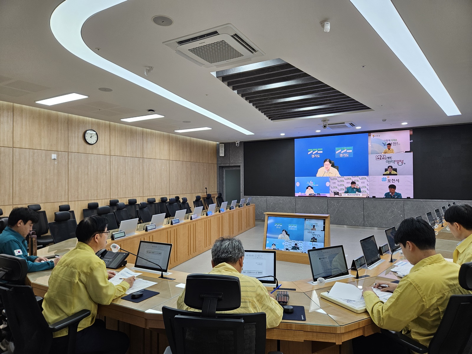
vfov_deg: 58.9
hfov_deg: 73.9
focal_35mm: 23
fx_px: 314
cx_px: 236
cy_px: 177
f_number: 1.8
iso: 125
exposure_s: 1/120
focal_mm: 5.4
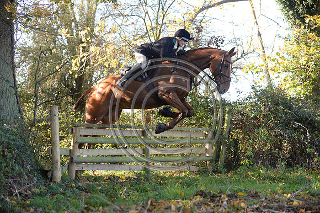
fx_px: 622
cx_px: 160
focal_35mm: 70
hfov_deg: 28.9
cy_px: 106
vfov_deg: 19.4
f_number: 3.2
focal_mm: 70
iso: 1000
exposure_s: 1/1000
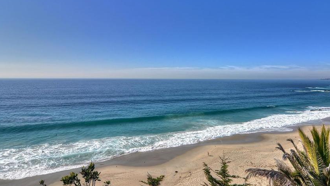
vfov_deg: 49.4
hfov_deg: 78.1
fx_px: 201
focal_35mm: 23
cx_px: 192
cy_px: 79
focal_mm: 12
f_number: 7.1
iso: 200
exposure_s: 1/1600
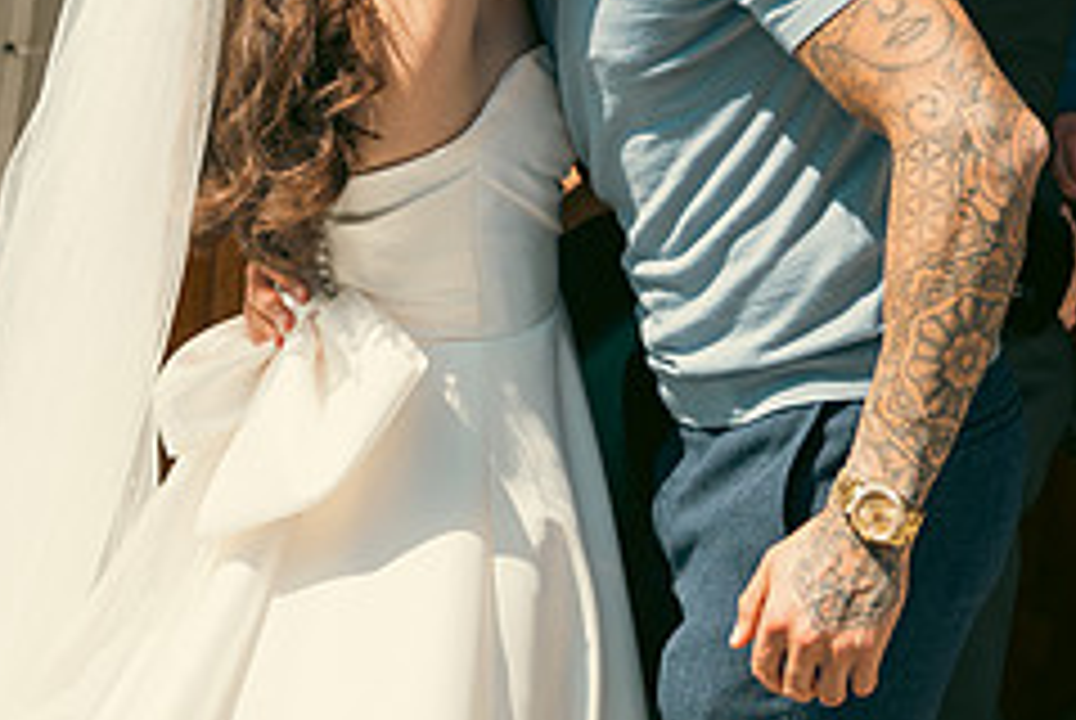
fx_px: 2903
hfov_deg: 21.0
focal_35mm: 97
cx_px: 599
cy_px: -65
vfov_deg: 13.9
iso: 100
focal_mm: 40
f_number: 3.5
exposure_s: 1/800
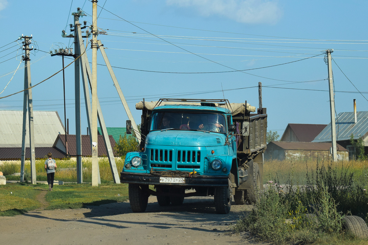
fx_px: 843
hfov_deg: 24.6
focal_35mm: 82
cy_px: 122
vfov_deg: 16.6
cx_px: 184
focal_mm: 55
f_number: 5.6
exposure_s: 1/1000
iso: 200
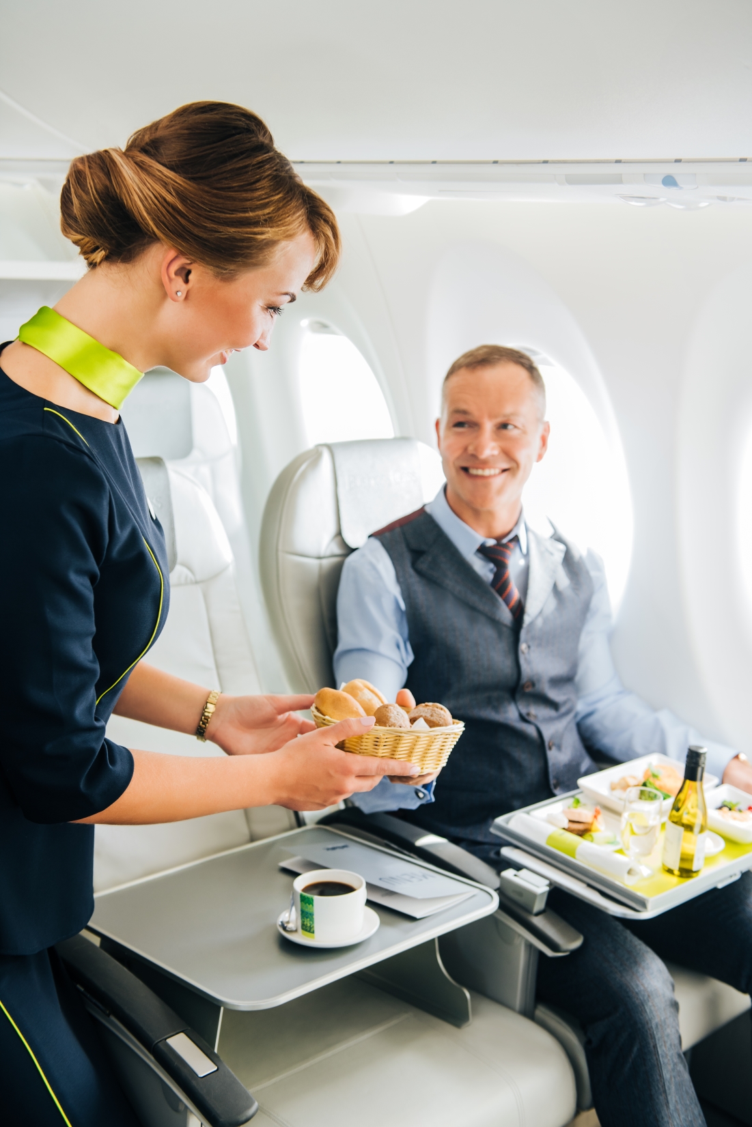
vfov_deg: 46.4
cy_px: 564
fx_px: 1316
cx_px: 376
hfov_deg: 31.9
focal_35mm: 42
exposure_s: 1/160
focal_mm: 42
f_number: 3.5
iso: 400
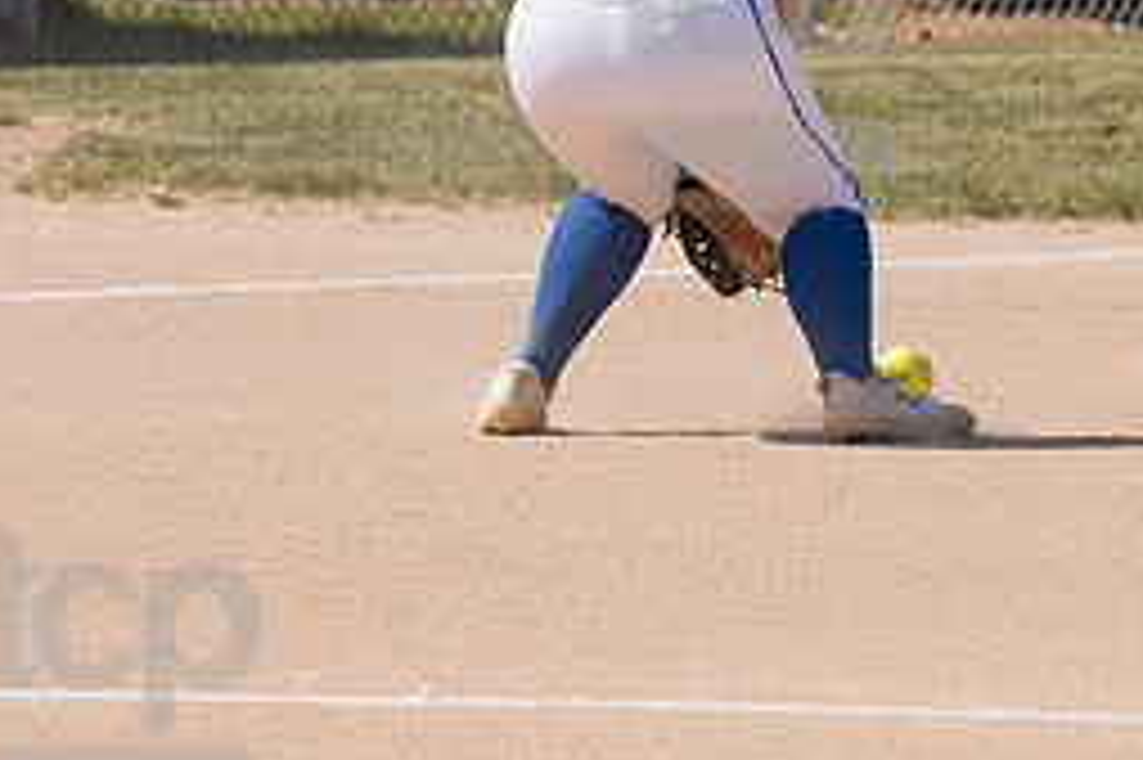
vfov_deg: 2.1
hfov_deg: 3.2
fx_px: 20687
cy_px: 58
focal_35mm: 652
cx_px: 760
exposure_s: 1/1600
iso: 250
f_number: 5.6
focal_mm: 190
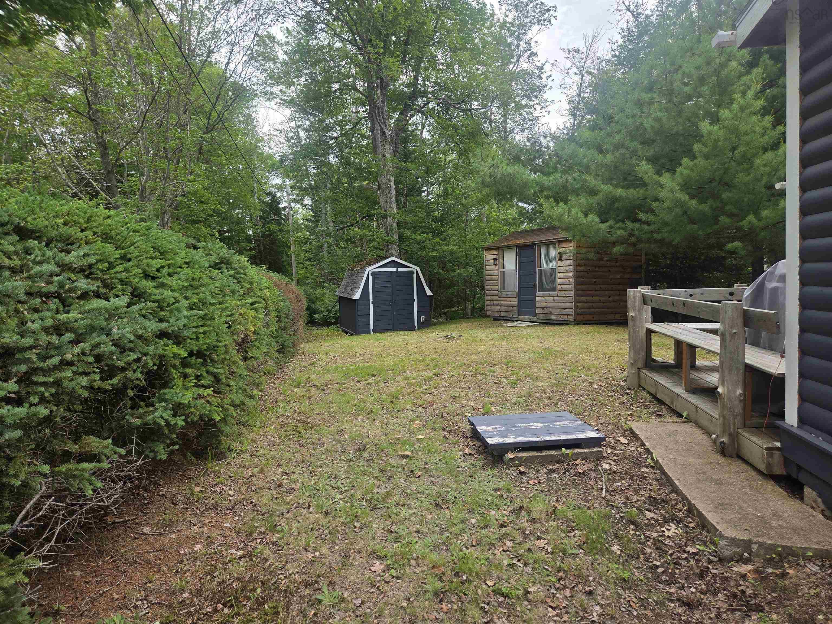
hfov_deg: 73.9
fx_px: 553
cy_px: 312
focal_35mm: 23
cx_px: 416
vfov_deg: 58.9
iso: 80
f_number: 1.8
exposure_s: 1/1925
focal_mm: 5.4
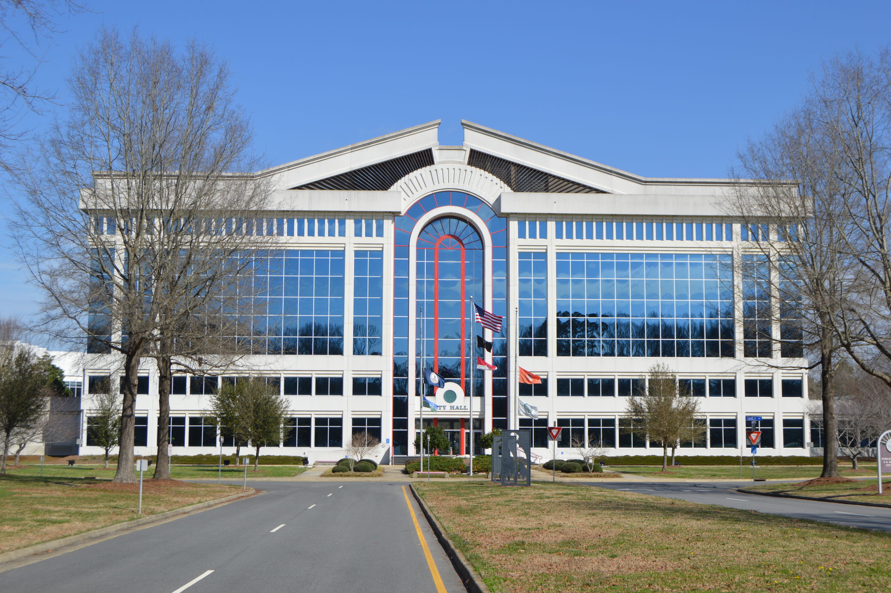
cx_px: 446
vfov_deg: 28.0
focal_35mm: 48
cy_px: 296
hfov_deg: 41.1
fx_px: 1187
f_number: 10
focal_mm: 32
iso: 100
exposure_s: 1/400
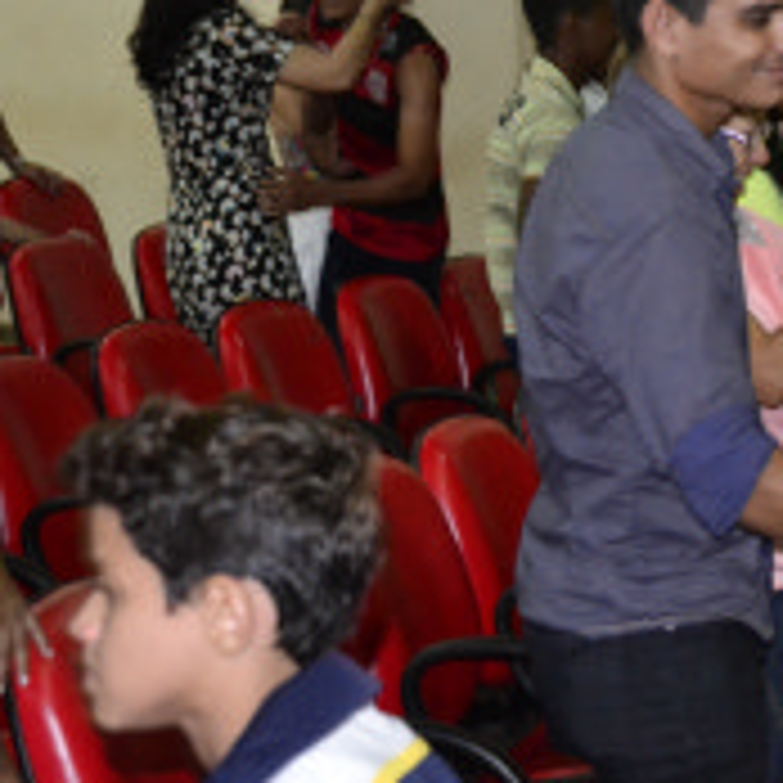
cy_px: 268
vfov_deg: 14.9
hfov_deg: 14.2
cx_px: 1084
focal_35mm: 117
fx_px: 2994
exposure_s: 1/60
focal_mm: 32
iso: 3200
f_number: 4.2
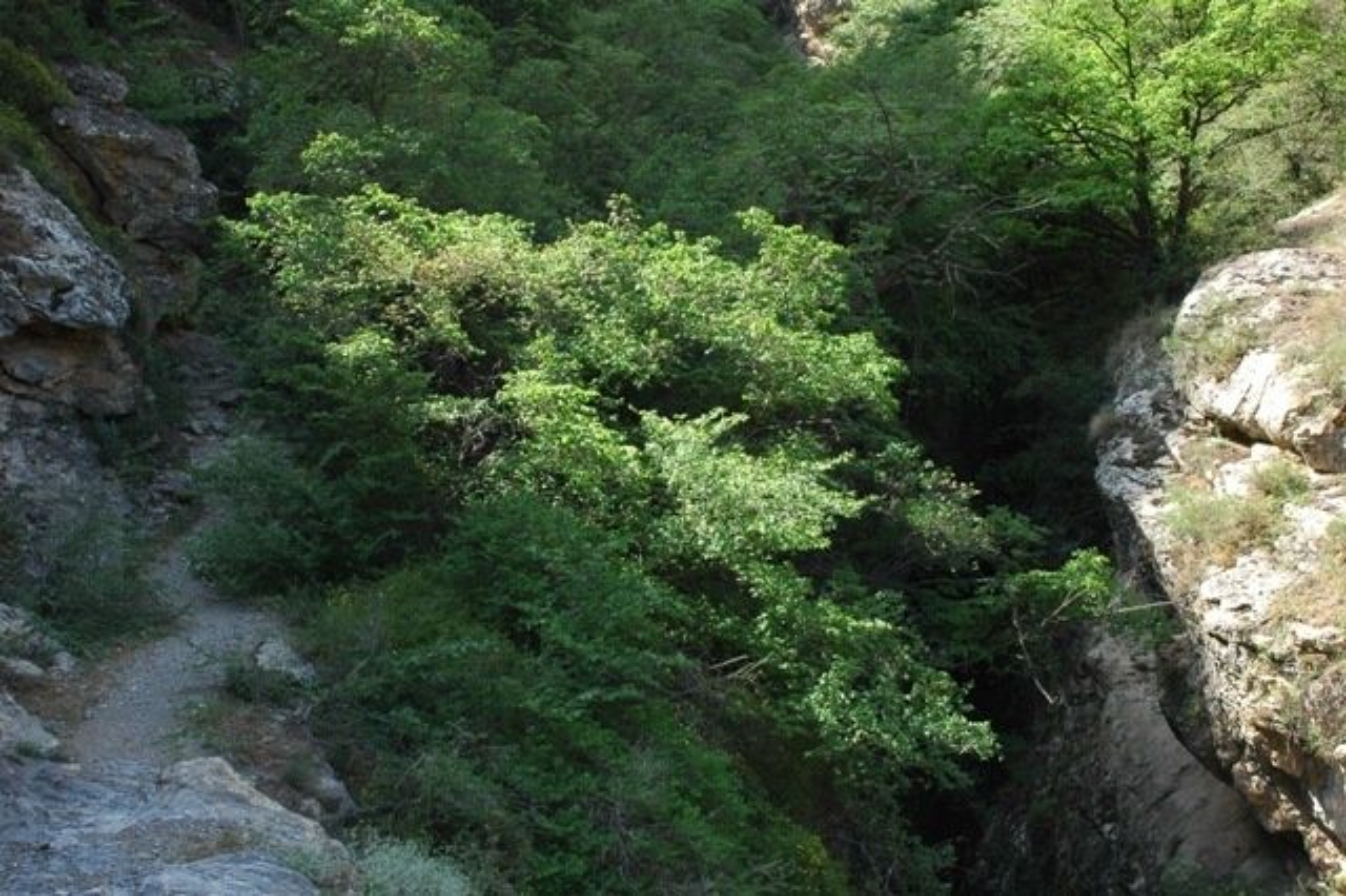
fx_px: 1569
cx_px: 673
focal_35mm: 42
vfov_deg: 31.9
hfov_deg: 46.4
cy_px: 448
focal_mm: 28
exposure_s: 1/125
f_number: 9
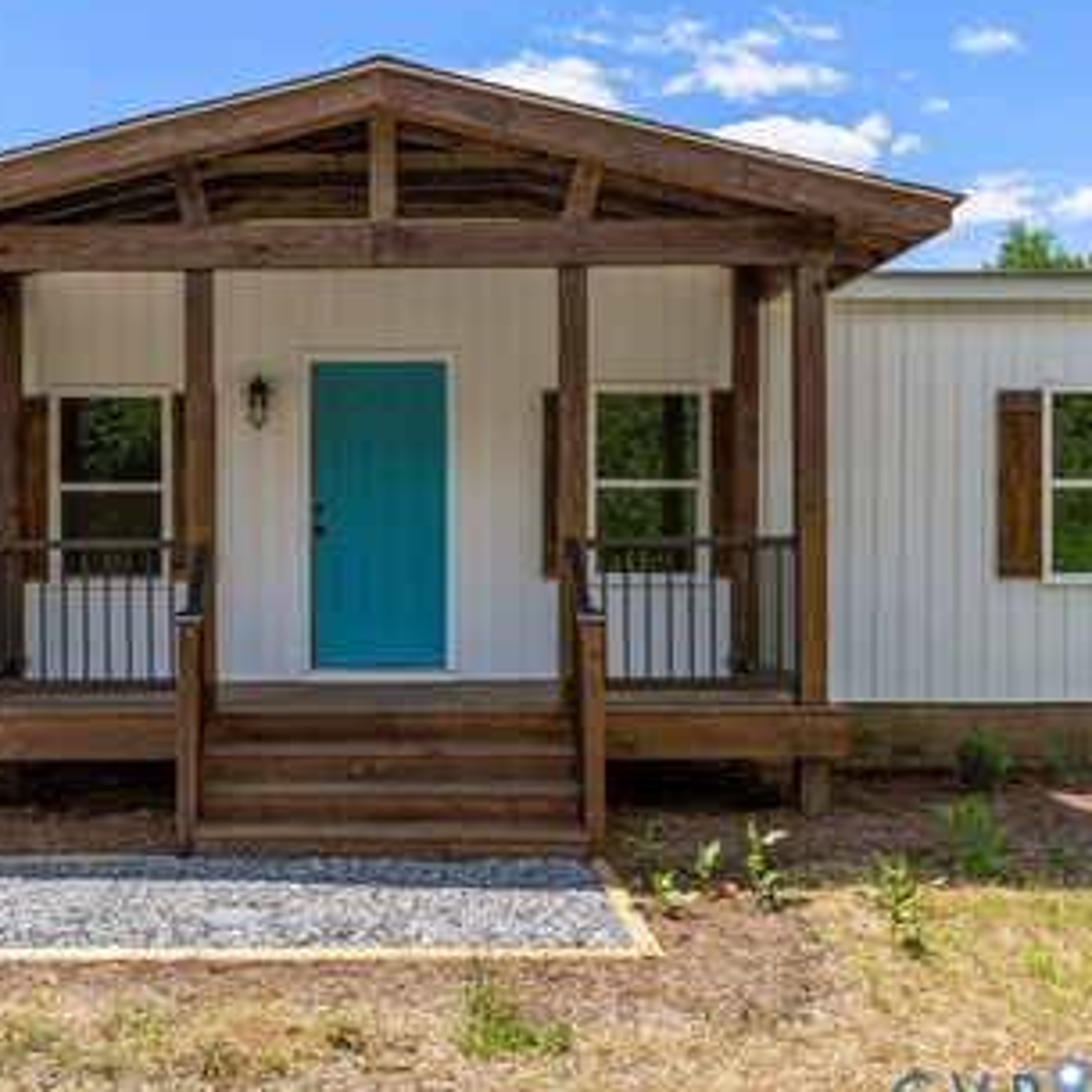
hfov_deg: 42.2
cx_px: 354
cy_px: 550
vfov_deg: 42.8
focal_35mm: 39
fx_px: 1392
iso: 640
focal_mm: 28
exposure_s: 1/1600
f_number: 8
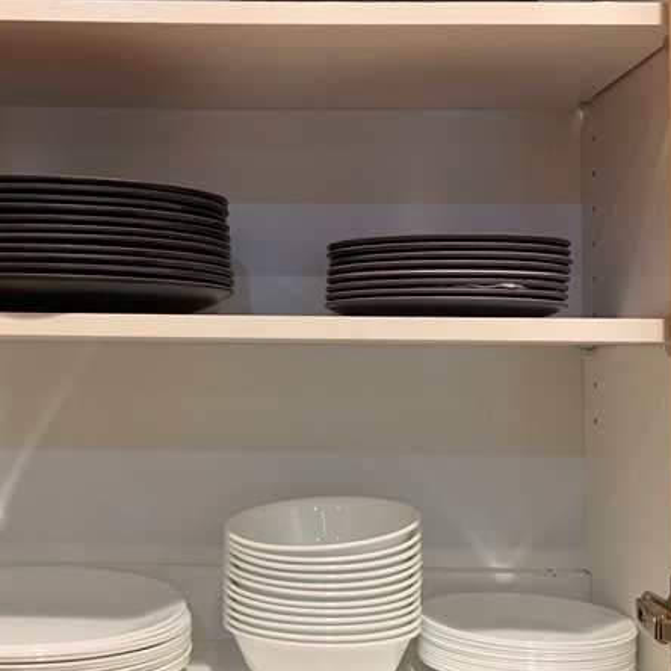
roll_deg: -0.2
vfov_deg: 32.2
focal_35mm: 53
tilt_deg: +1.4
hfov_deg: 32.0
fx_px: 1162
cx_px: 230
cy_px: 313
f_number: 1.8
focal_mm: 4.25
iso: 400
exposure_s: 1/40
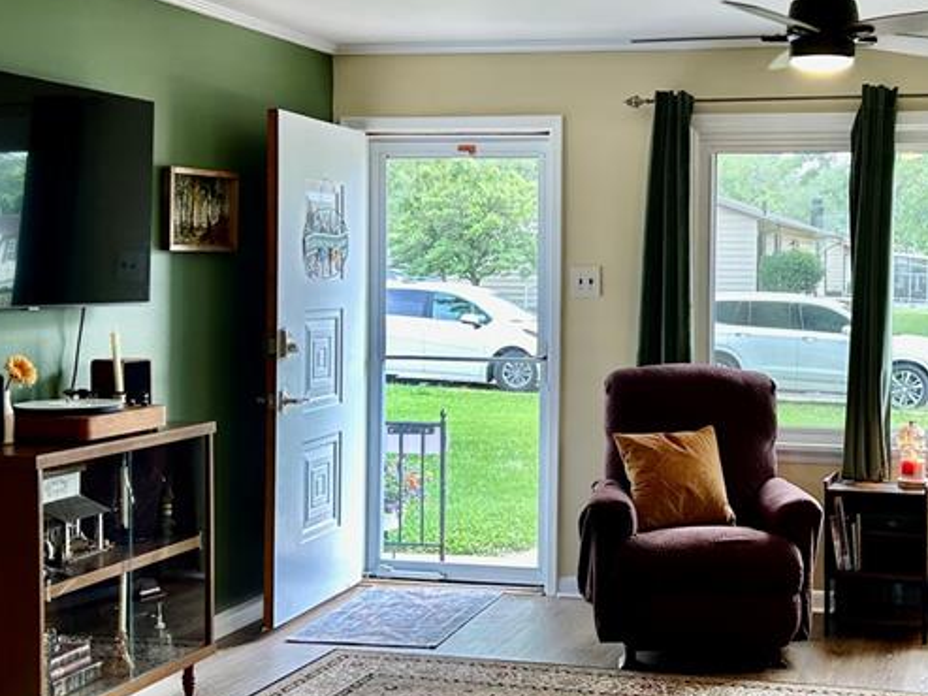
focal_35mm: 54
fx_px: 1448
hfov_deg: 34.9
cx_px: 681
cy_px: 301
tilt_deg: -2.4
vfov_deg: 27.0
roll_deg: +0.2
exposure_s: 1/120
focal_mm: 5.7
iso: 40
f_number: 1.5
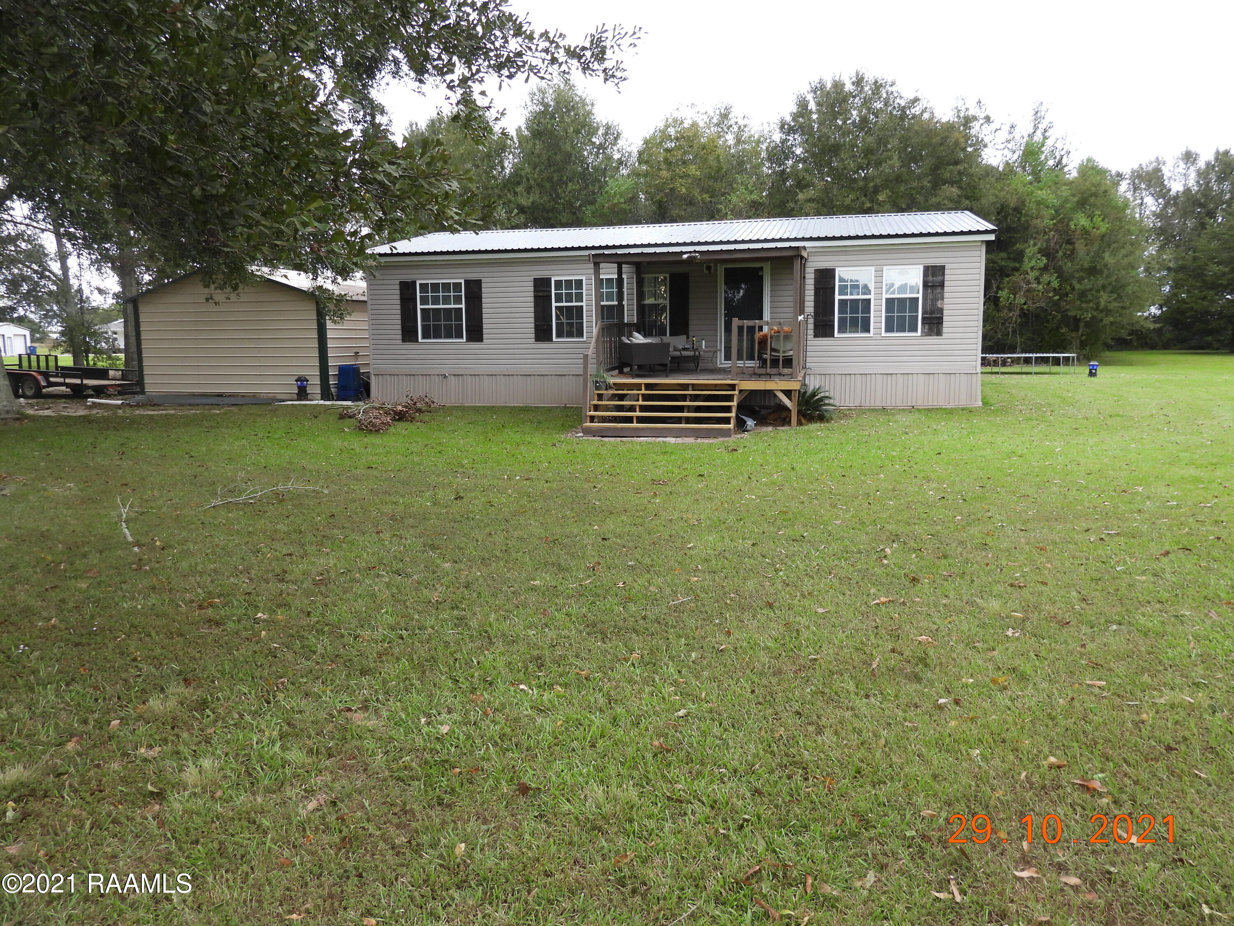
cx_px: 617
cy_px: 463
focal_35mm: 24
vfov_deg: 56.8
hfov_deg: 71.6
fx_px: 856
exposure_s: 1/100
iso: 100
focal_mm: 4.3
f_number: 2.8
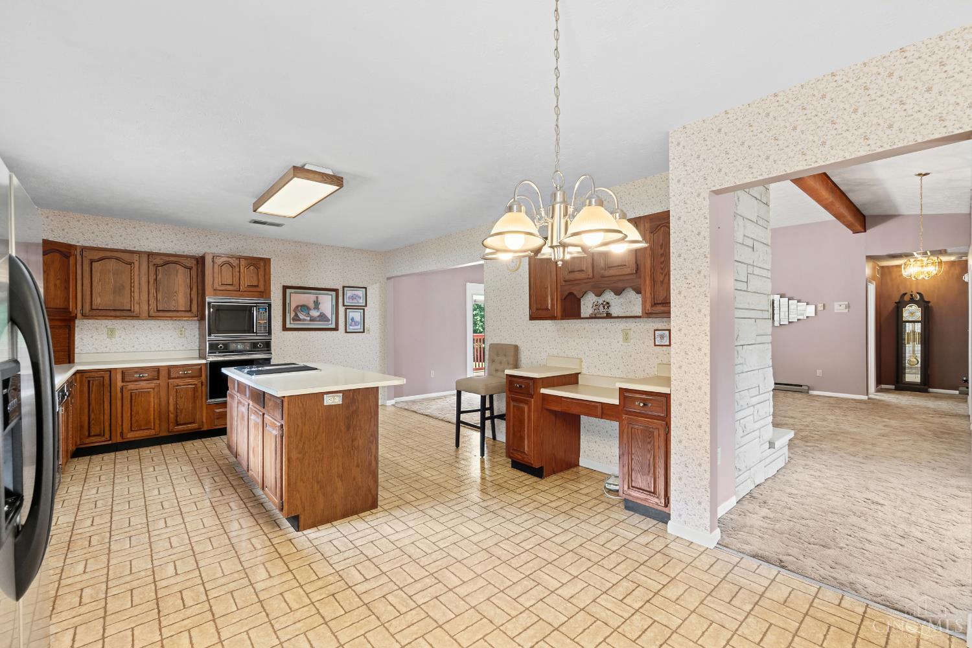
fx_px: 405
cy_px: 324
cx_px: 486
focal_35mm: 15
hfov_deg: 100.4
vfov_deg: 77.3
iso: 400
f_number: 8
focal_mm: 10
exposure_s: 1/1.67
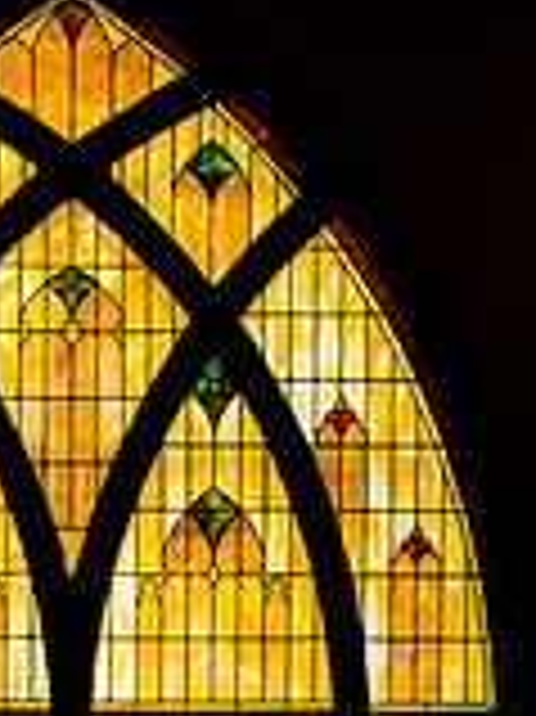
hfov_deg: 13.9
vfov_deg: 18.1
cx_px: 149
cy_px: 707
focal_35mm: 106
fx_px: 2191
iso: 250
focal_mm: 26
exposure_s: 1/125
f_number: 5.6
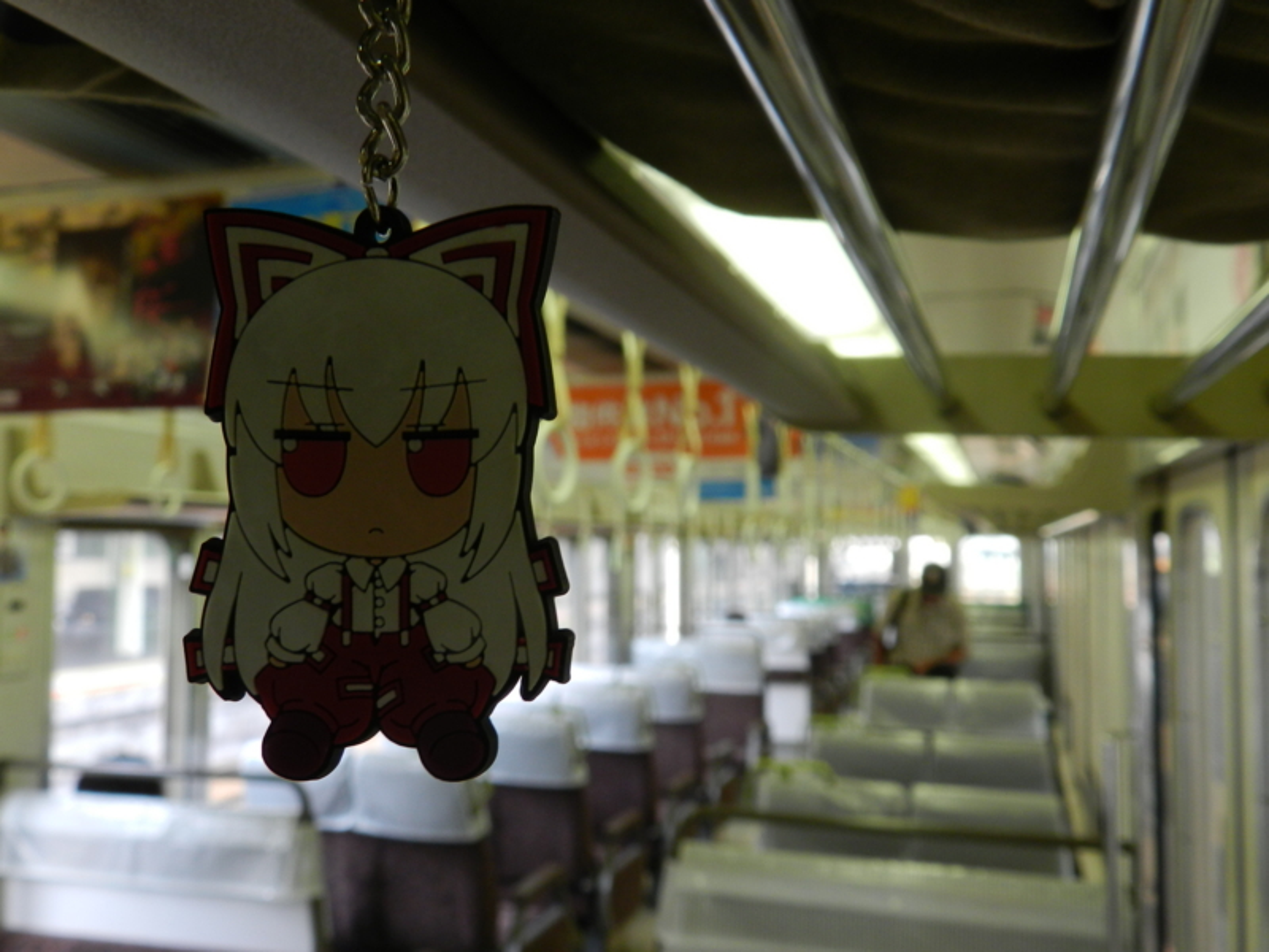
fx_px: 1173
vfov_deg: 44.2
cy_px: 476
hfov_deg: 56.8
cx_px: 634
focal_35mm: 32
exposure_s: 1/50
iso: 160
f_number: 3.7
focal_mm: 5.6
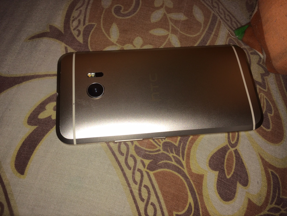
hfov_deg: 61.7
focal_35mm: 29
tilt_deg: -68.9
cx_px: 144
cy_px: 108
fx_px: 240
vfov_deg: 48.2
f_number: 2.2
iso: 32
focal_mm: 4.15
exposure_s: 1/165
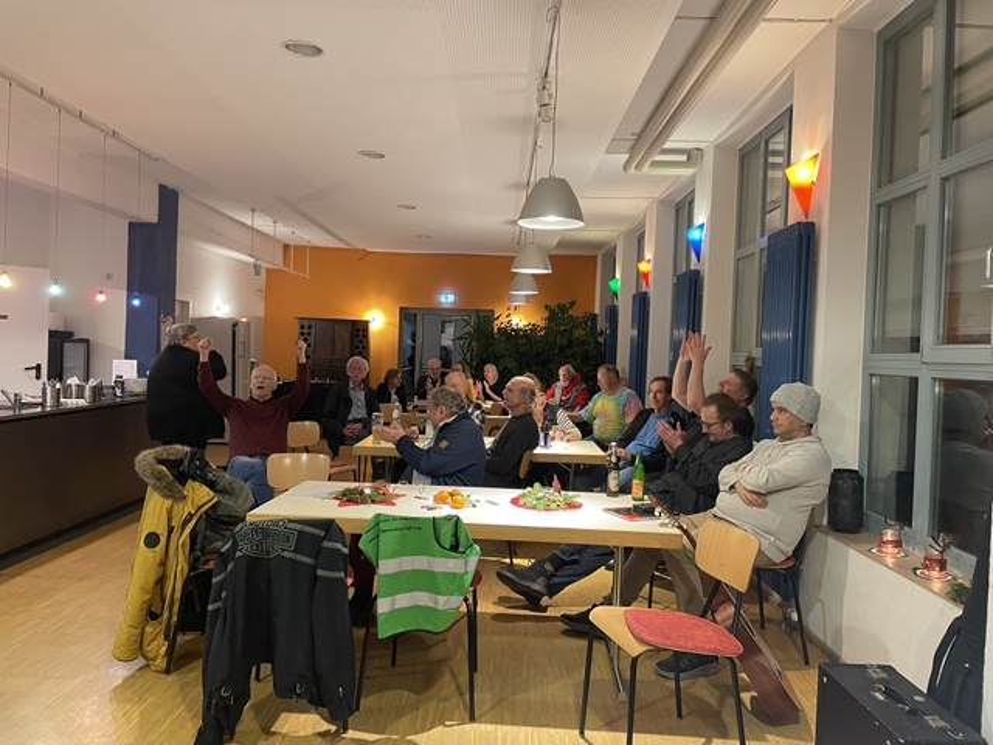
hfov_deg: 67.3
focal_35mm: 26
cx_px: 496
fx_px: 746
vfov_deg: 53.1
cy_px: 372
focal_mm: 4.2
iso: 250
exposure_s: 1/50
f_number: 1.6
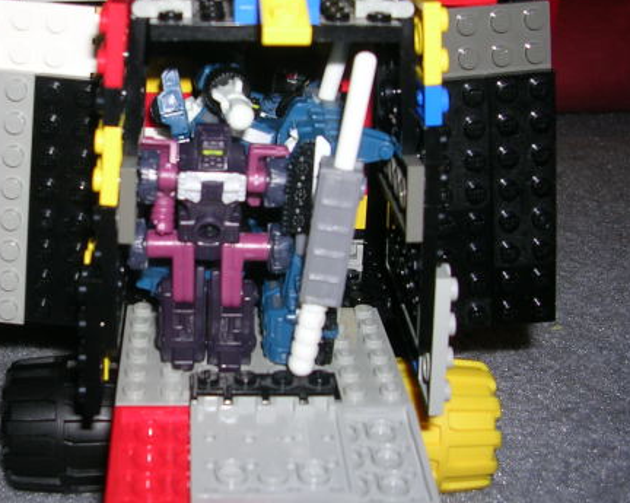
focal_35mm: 55
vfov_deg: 27.5
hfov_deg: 33.8
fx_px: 1025
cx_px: 192
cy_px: 201
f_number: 2.8
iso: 50
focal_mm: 5.8
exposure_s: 1/60.1
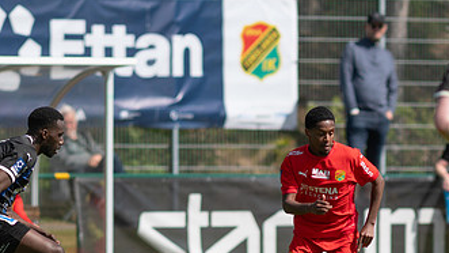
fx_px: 9832
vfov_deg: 1.5
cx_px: 273
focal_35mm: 826
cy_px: 239
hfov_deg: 2.6
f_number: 3.2
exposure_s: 1/2000
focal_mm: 300
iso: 100
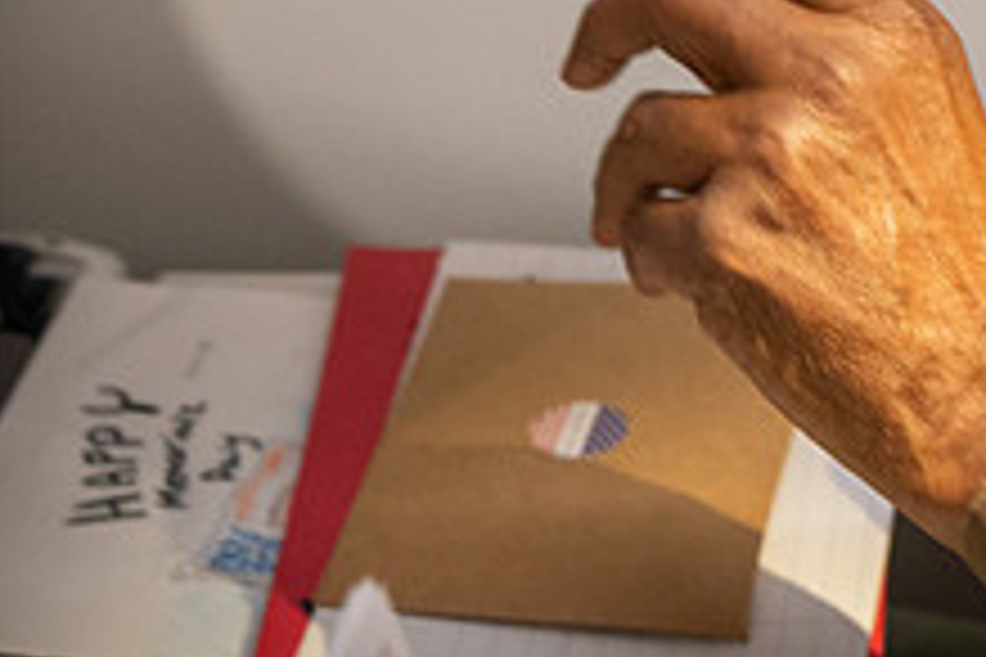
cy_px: -176
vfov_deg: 7.4
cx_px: 869
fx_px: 5067
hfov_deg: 11.1
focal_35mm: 185
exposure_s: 1/60
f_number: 6.3
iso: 4000
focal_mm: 70
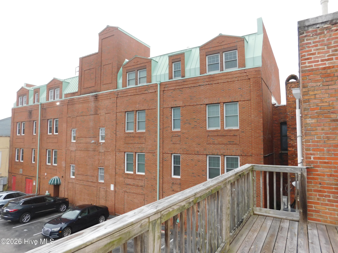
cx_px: 169
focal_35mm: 23
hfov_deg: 73.9
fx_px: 225
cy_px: 126
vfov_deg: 58.9
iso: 125
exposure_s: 1/320
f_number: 3
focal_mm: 4
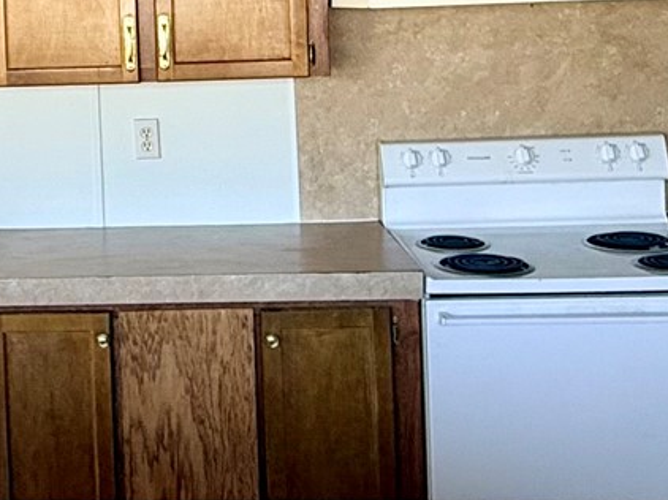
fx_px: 1311
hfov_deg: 27.6
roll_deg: +2.2
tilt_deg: -0.7
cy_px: 24
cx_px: 76
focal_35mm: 68
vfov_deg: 21.0
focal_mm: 2.22
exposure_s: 1/99
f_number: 2.2
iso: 64
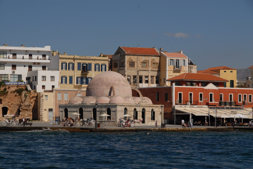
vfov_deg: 13.1
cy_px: 84
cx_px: 126
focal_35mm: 105
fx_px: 739
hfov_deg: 19.4
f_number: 10
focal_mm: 70
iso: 100
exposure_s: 1/400
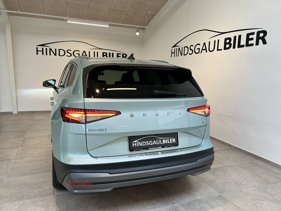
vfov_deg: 53.1
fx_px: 211
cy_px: 106
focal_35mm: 26
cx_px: 140
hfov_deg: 67.3
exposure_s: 1/120
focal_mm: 5.7
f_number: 1.5
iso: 32
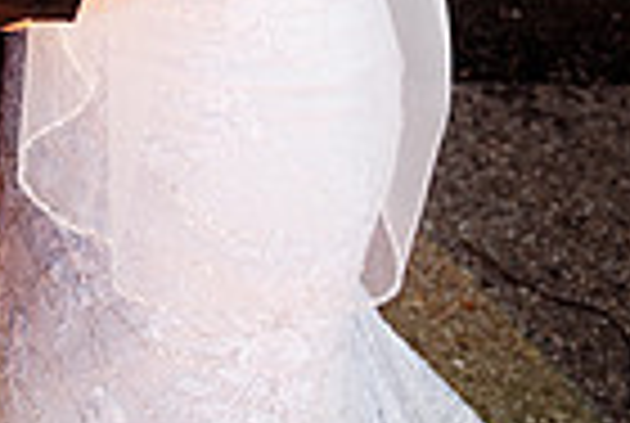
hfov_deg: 25.0
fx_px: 1350
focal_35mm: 77
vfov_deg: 13.9
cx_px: -4
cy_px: -522
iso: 250
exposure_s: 1/640
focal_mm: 24
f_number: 2.8
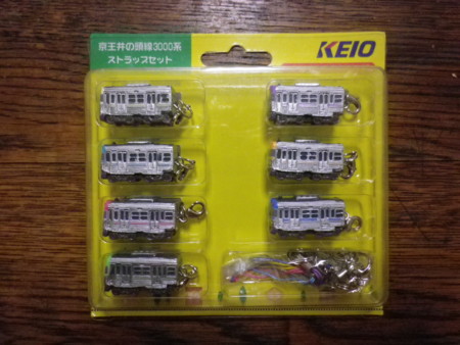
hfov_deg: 63.4
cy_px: 172
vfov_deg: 49.8
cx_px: 230
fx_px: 372
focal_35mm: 28
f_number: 3.2
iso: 800
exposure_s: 1/40
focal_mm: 5
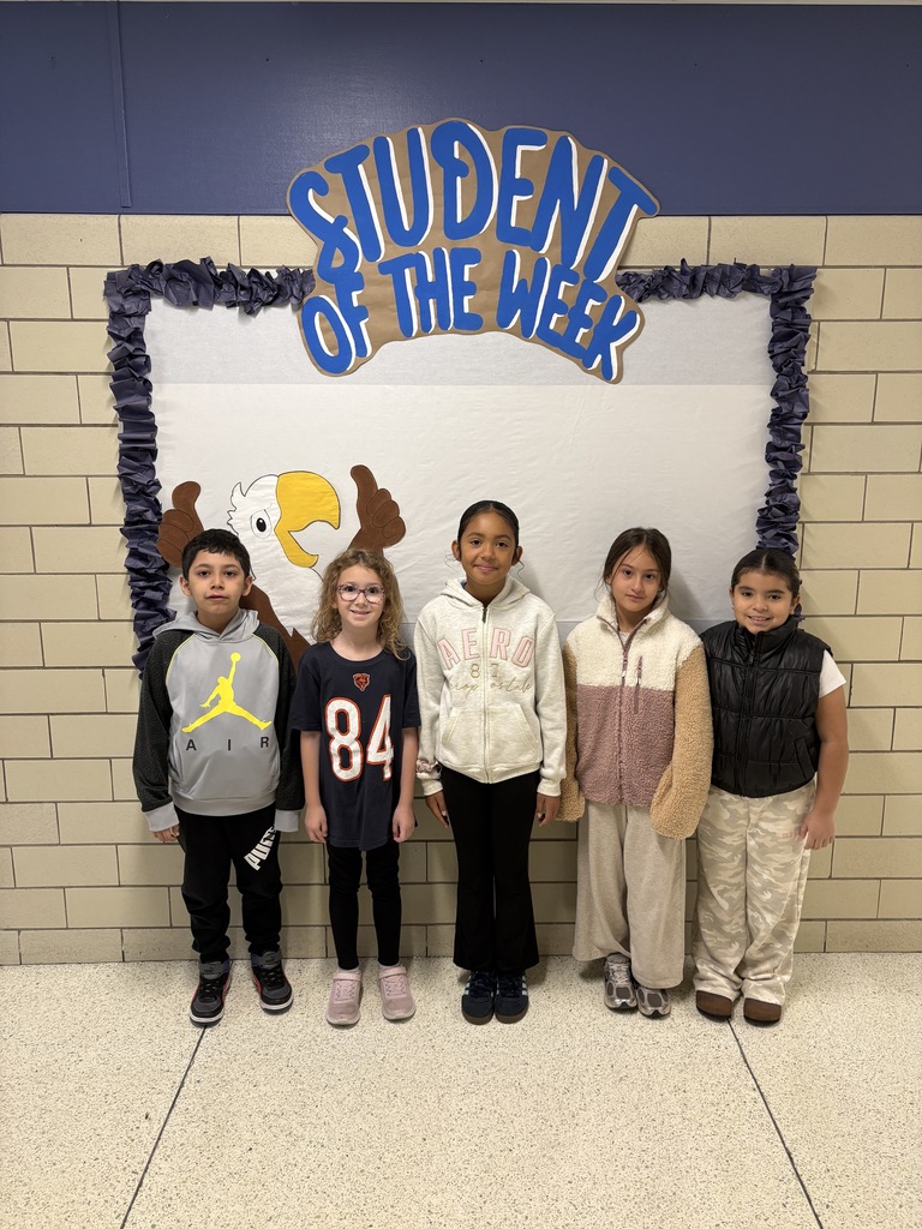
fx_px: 923
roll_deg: +0.2
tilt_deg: -10.7
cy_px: 614
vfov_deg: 67.3
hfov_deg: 53.1
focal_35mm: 26
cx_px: 461
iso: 125
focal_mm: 5.96
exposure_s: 1/106
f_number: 1.6
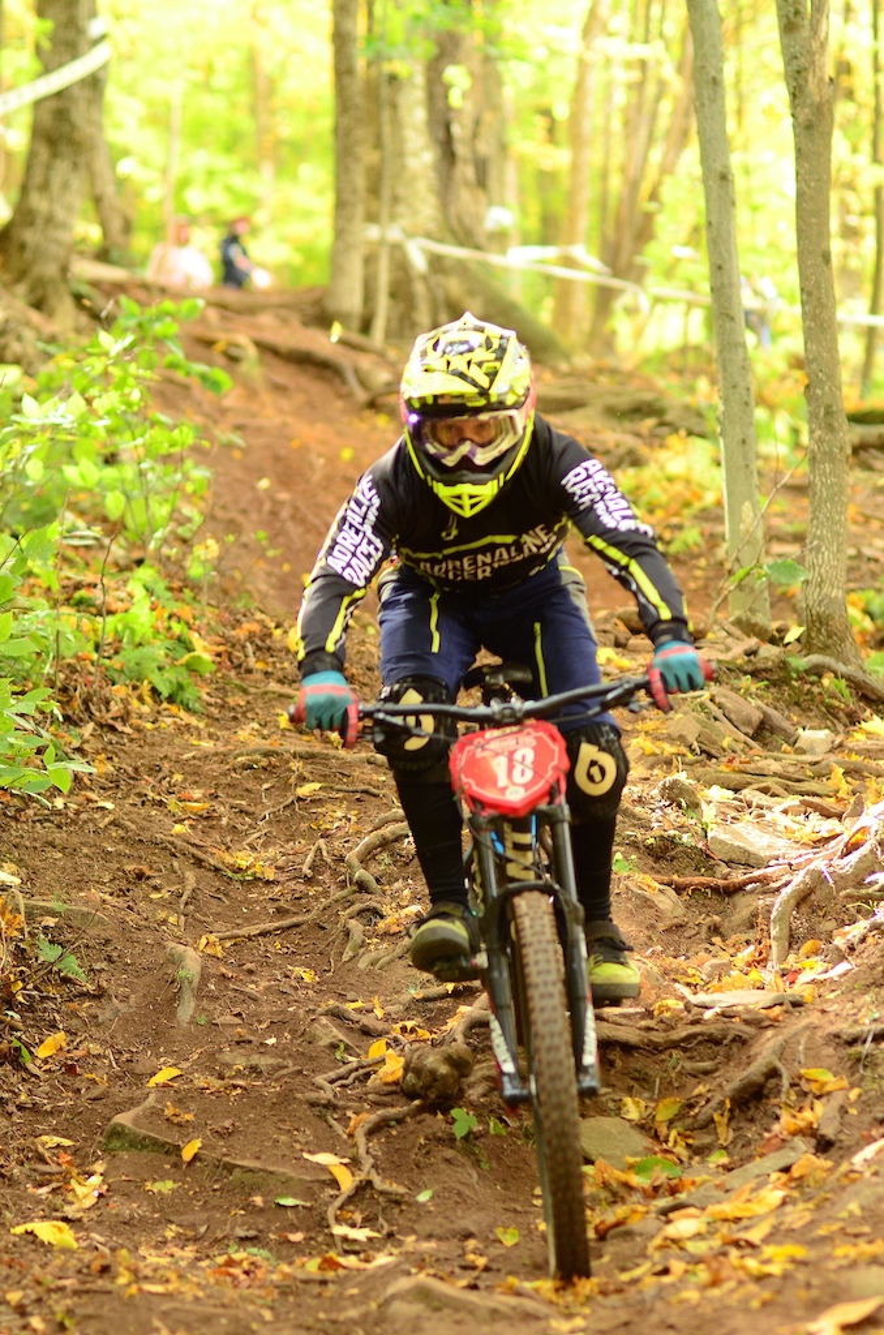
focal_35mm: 128
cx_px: 442
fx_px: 4718
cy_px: 668
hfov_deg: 10.7
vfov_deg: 16.1
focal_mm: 85
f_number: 2.5
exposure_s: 1/500
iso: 1250
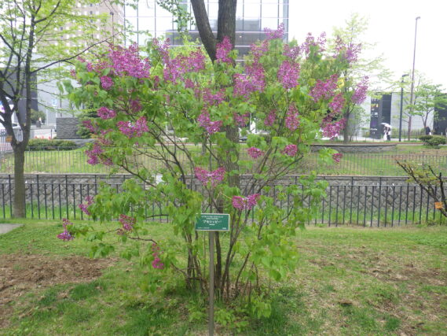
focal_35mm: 28
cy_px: 168
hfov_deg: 63.4
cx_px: 224
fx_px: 362
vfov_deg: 49.8
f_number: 3.5
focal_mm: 5
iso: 125
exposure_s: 1/100
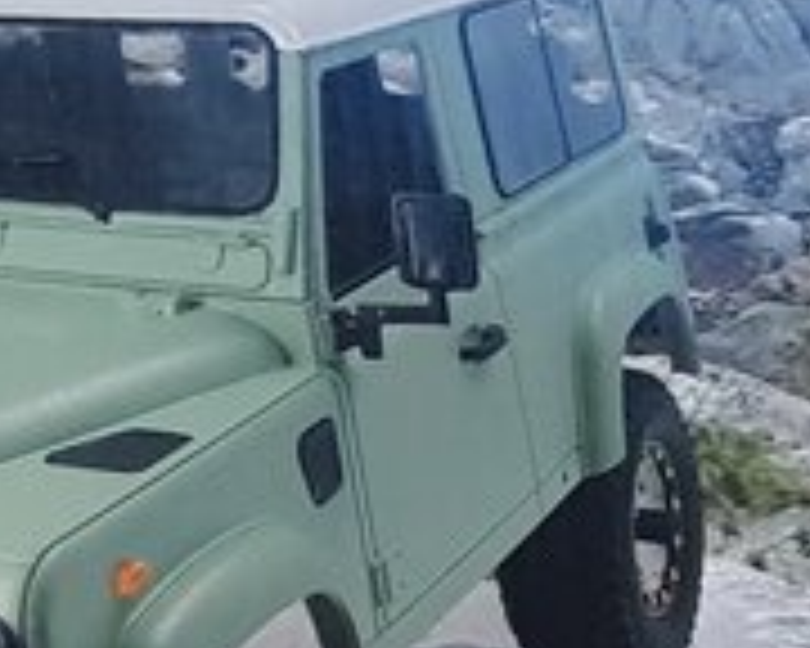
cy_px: 846
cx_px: -364
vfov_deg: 10.7
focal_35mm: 141
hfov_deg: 13.0
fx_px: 3380
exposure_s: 1/13
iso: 200
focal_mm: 4.2
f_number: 1.7
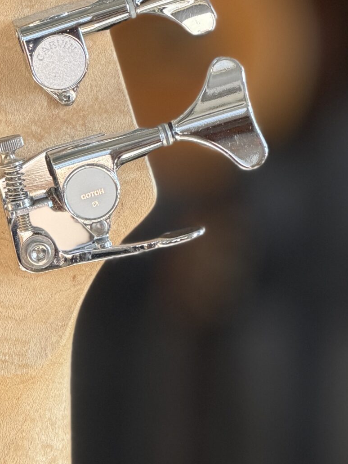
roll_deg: -2.5
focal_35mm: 248
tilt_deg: -2.1
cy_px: 55
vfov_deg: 8.0
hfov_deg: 6.0
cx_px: 36
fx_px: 3324
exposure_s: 1/121
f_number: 2.8
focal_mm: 16.89
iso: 100
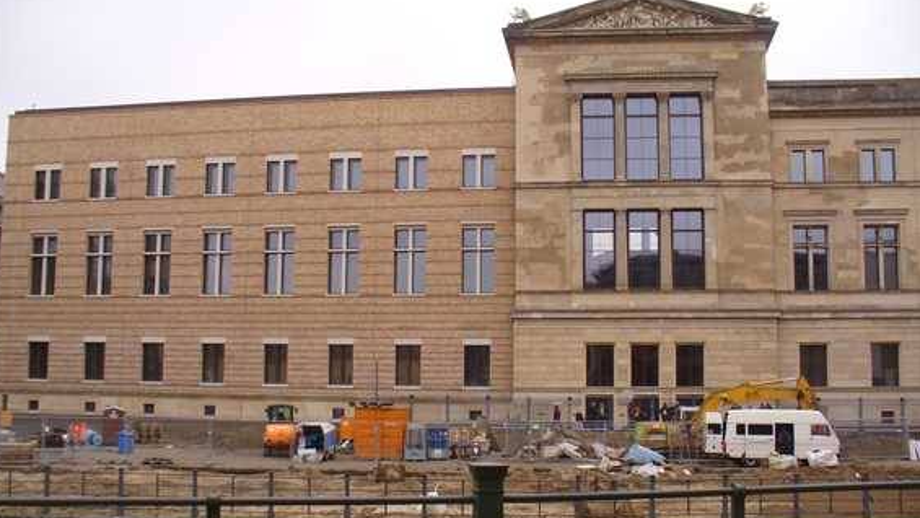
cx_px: 457
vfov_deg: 29.0
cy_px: 288
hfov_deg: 49.4
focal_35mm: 41
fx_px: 1000
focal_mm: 6.1
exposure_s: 1/125
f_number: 2.8
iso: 64
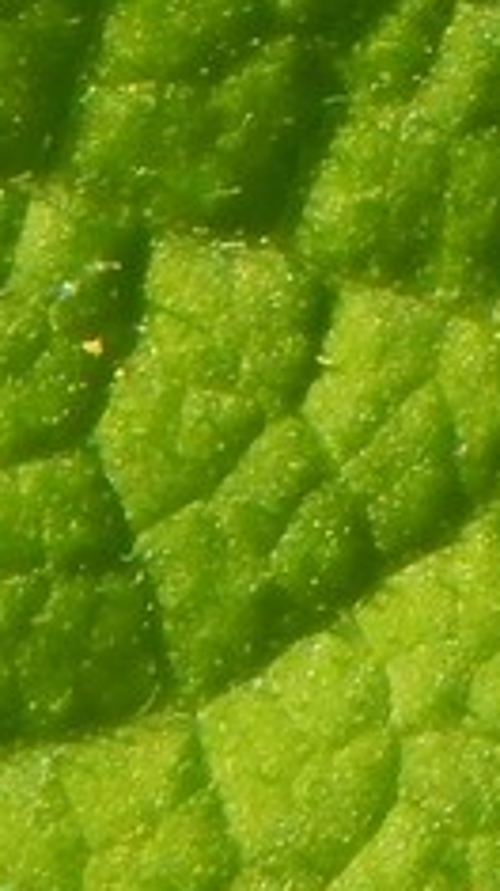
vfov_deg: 2.4
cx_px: 1445
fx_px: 21637
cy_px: 19
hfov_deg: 1.3
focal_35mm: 917
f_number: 5.6
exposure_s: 1/400
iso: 125
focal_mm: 41.7
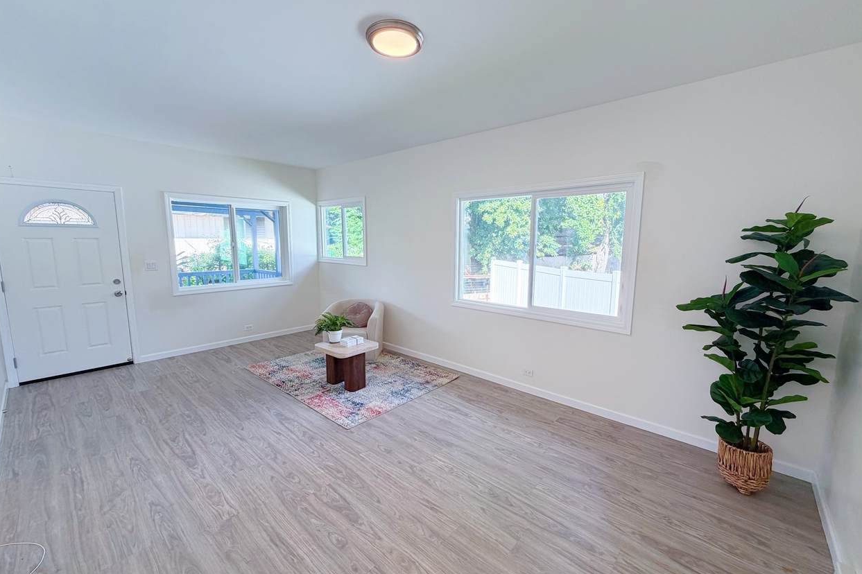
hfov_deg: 100.4
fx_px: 359
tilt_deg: -7.4
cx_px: 437
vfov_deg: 77.3
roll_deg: +0.2
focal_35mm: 15
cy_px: 287
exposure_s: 1/121
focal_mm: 2.22
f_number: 2.2
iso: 100
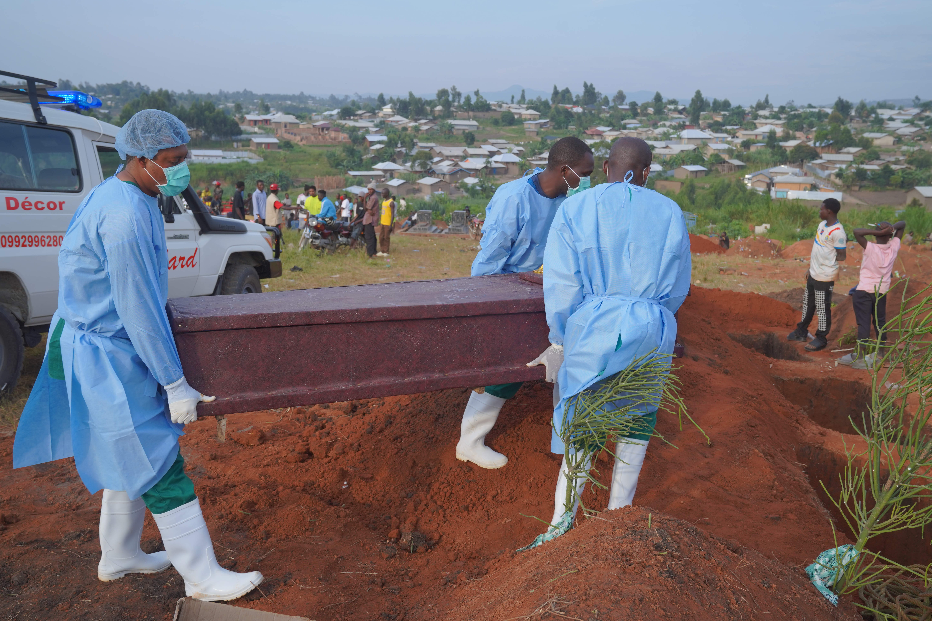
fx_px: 906
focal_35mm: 35
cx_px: 466
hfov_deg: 54.4
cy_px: 310
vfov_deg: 37.9
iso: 500
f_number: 6.3
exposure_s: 1/400
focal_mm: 35
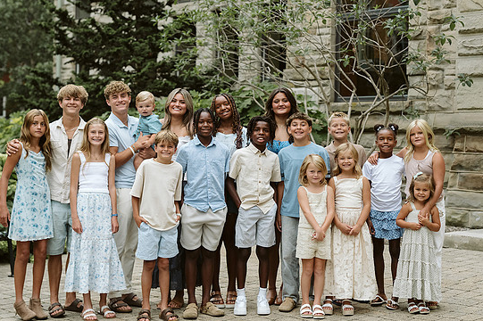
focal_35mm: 66
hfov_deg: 30.5
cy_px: 129
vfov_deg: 20.6
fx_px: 885
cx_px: 232
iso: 1000
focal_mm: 50
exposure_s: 1/400
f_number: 2.8
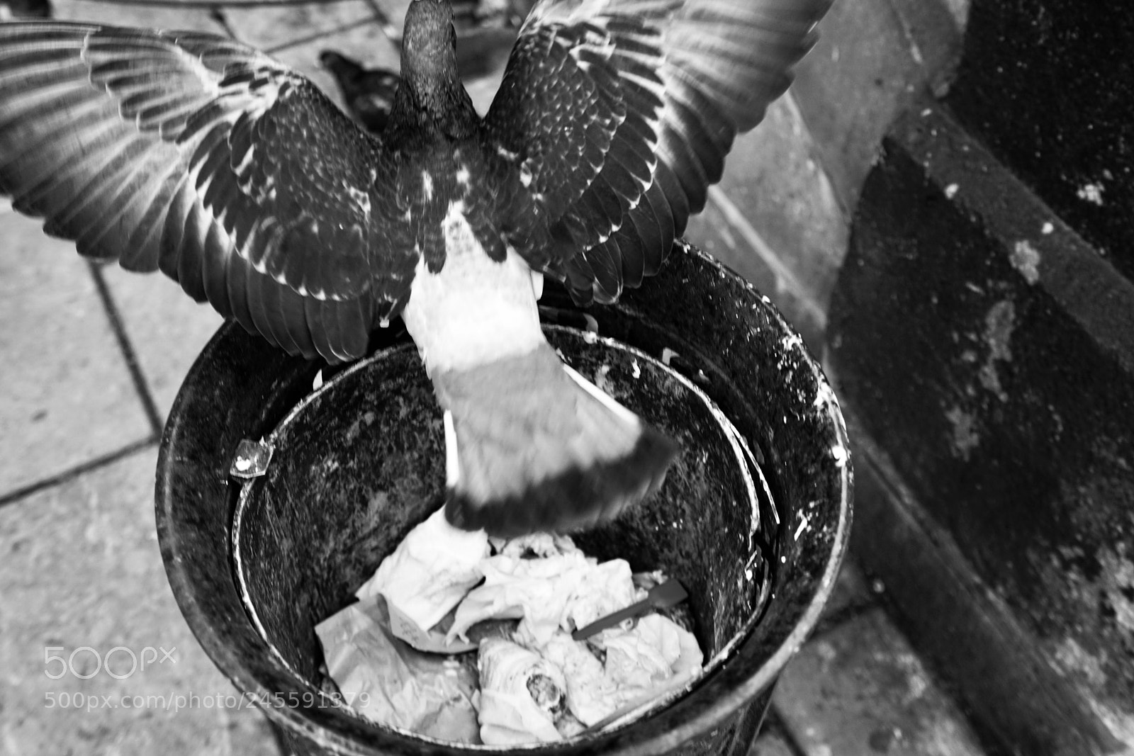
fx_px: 1103
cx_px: 567
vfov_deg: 37.9
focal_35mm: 35
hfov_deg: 54.4
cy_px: 378
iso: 250
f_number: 4
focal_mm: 35
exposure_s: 1/160
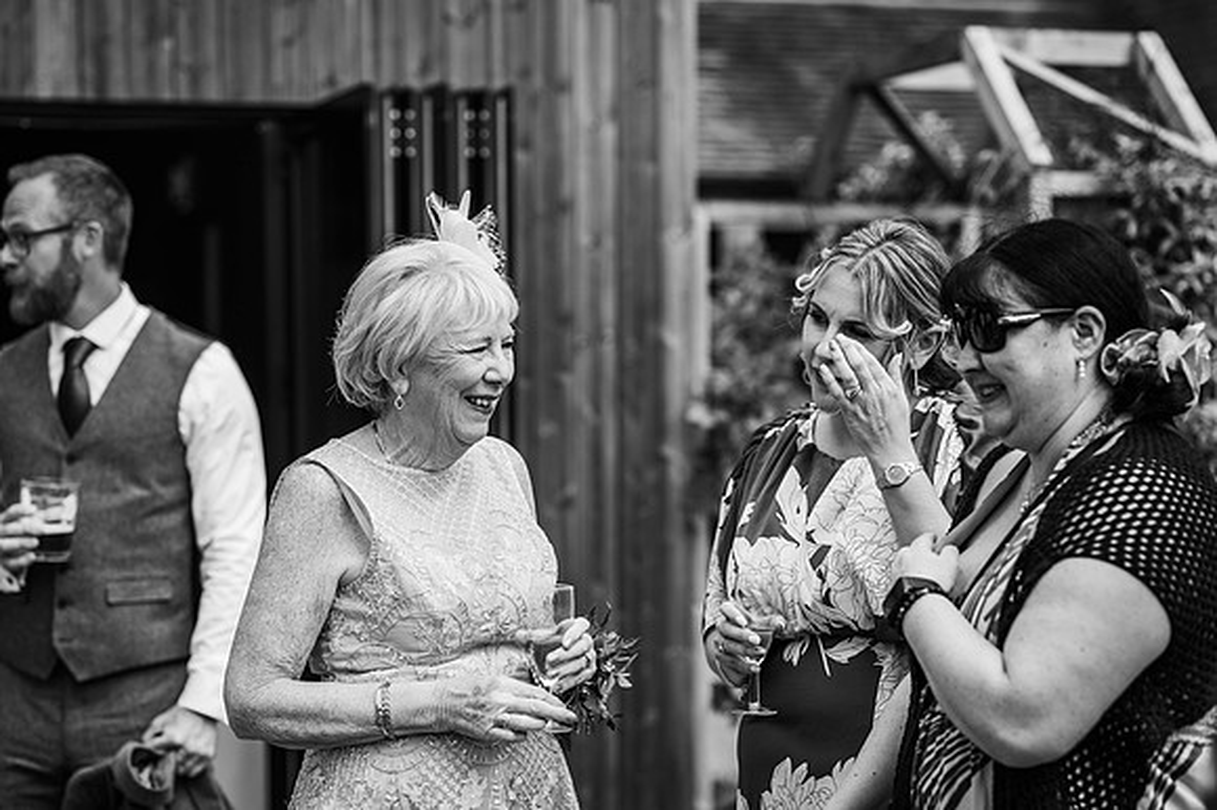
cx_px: 608
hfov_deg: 23.9
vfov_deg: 16.1
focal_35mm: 85
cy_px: 405
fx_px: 2872
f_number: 2.8
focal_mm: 85
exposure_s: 1/800
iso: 100
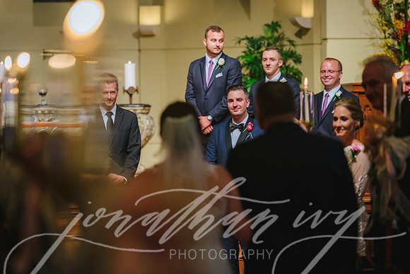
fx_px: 1652
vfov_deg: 9.5
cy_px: 137
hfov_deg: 14.2
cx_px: 205
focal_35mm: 145
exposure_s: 1/160
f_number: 2.8
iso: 1600
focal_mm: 145
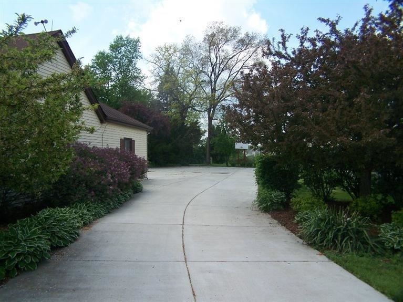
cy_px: 151
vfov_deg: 37.7
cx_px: 202
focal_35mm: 38
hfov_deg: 49.0
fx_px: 442
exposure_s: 1/1000
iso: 80
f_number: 2.8
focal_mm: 6.3
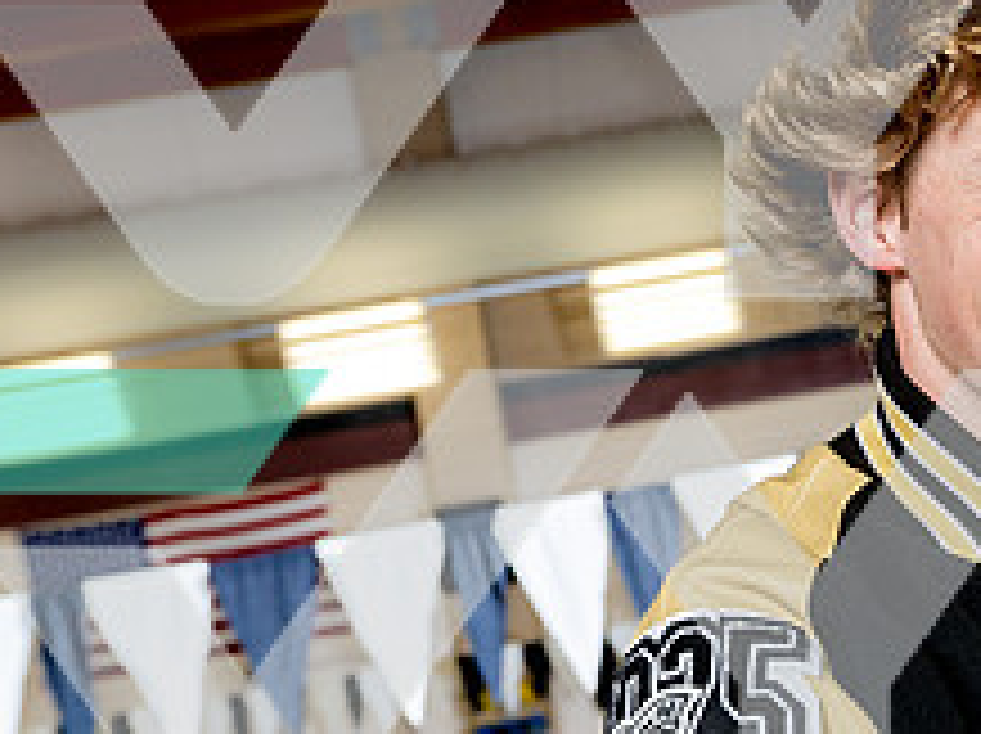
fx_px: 2972
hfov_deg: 18.2
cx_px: 1004
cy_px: 610
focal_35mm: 105
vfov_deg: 14.0
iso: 320
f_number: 5.6
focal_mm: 41
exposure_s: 1/250
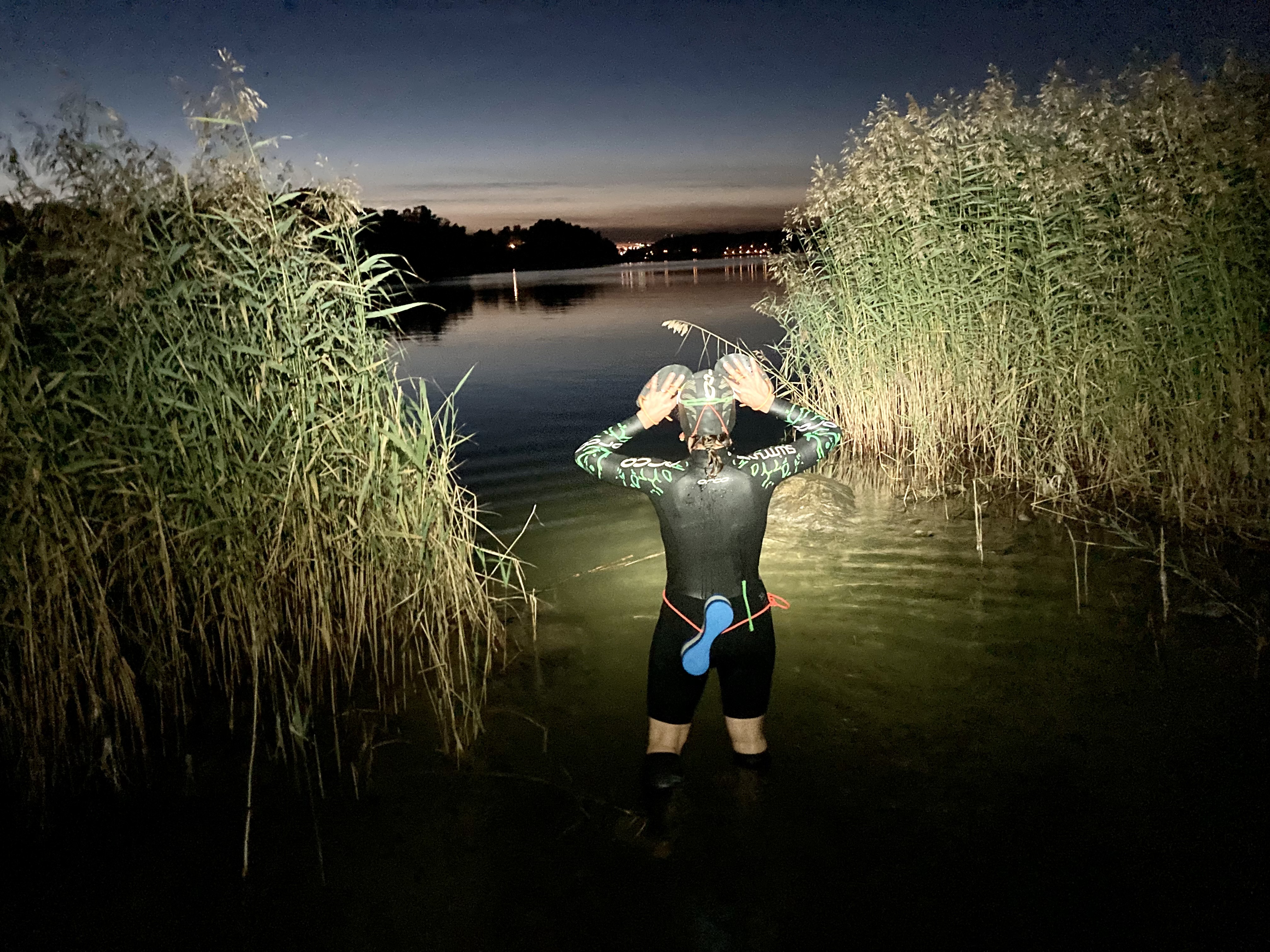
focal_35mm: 28
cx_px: 635
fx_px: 1027
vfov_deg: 49.7
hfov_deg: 63.4
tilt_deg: -11.2
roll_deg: +2.6
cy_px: 476
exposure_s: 1/15
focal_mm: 3.99
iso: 1600
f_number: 1.8
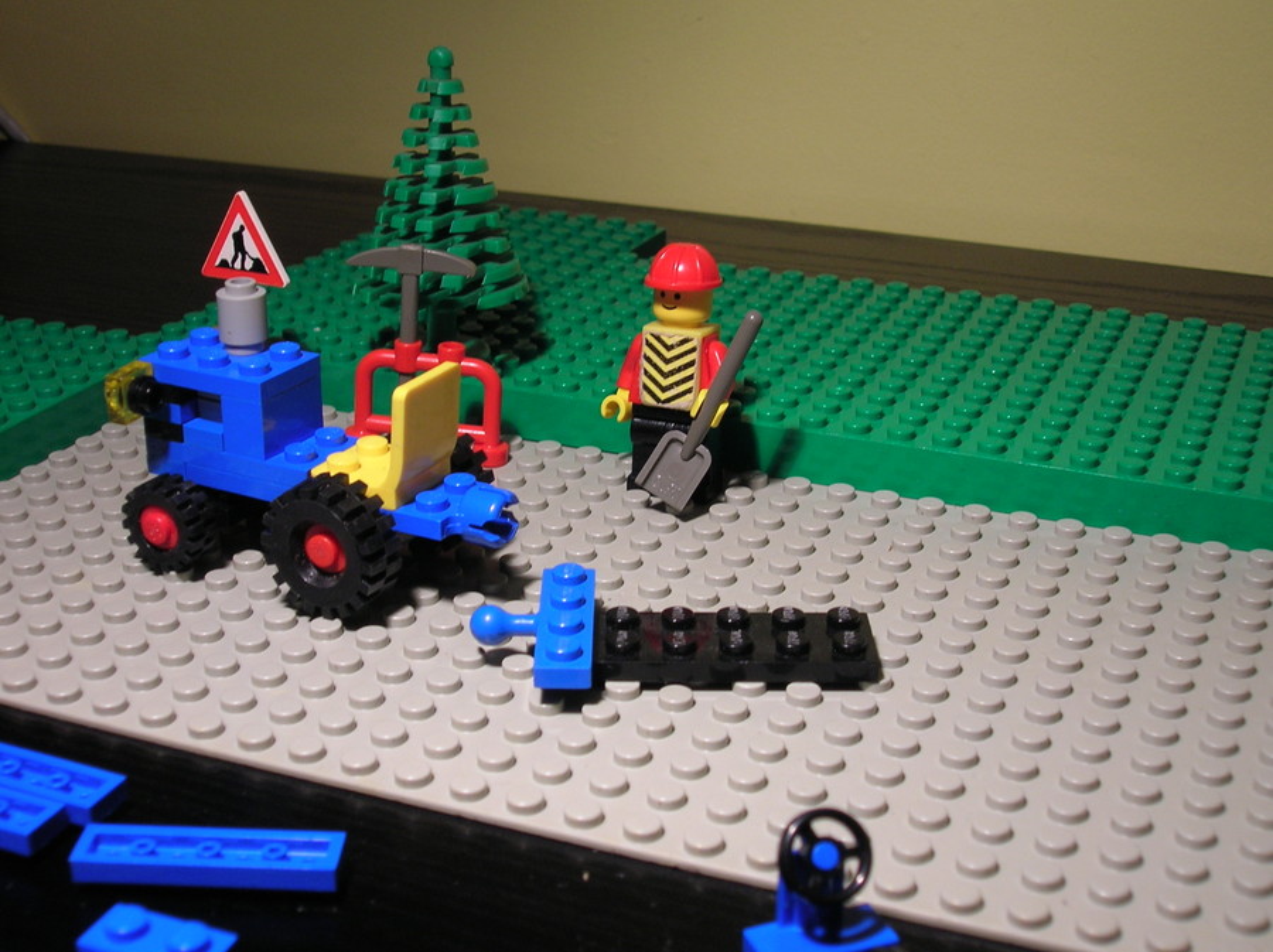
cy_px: 476
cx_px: 636
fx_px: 1837
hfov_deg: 38.2
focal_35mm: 50
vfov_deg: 29.1
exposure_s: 1/13.1
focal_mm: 8.4
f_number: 3.3
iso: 50
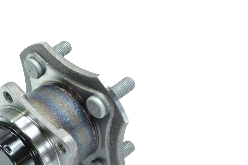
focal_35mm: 127
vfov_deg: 10.7
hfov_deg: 15.9
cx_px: 24
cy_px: 141
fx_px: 875
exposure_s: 1/25
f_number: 7.1
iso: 100
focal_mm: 46
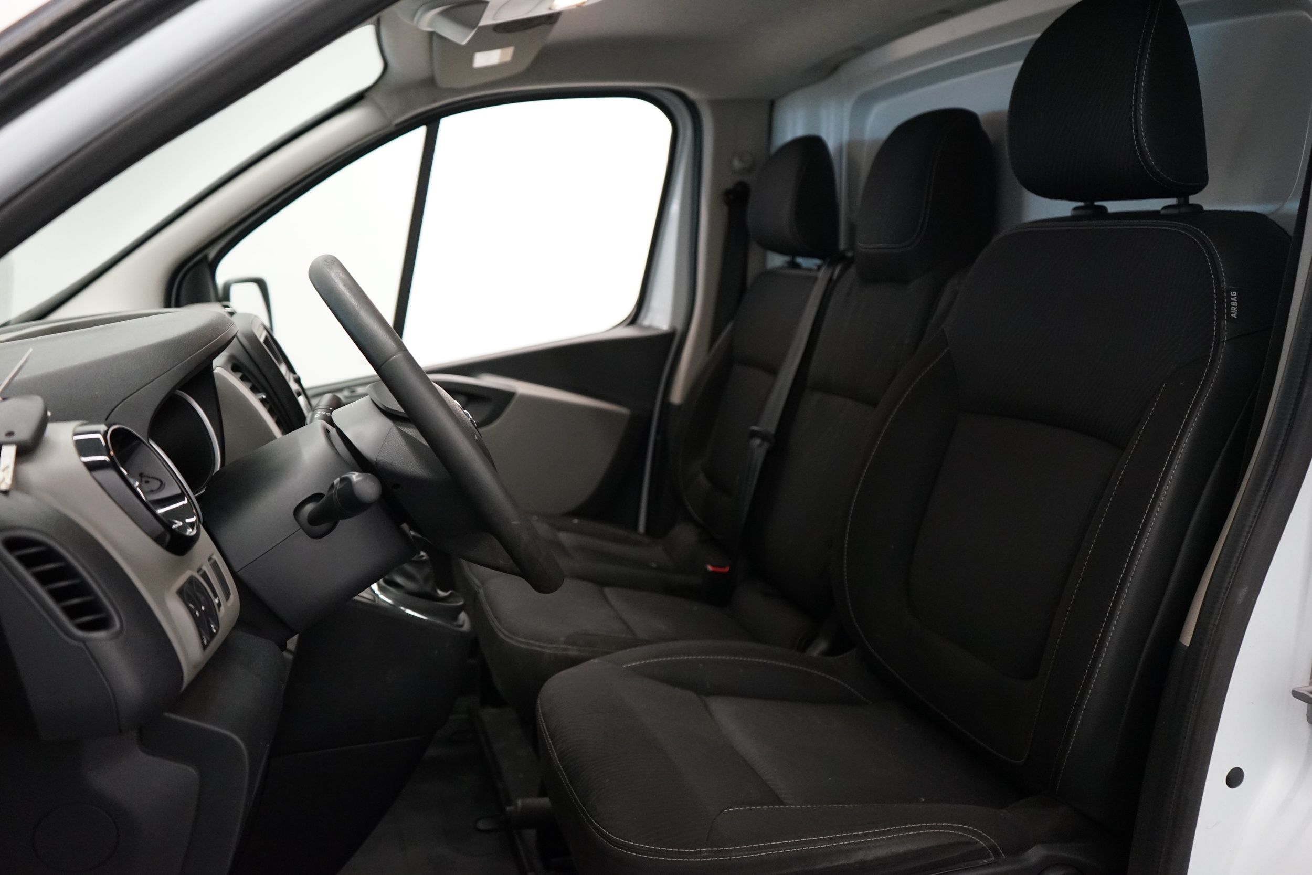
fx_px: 1130
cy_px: 438
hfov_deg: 60.3
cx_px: 656
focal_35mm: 31
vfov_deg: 42.3
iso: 3200
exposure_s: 1/160
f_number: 3.5
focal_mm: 31
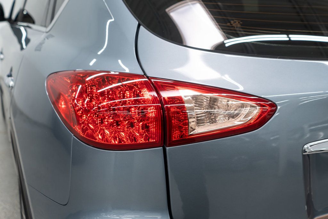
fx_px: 383
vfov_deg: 31.9
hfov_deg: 46.4
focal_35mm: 42
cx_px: 164
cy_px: 110
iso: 200
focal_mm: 28
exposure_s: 1/50
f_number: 3.2
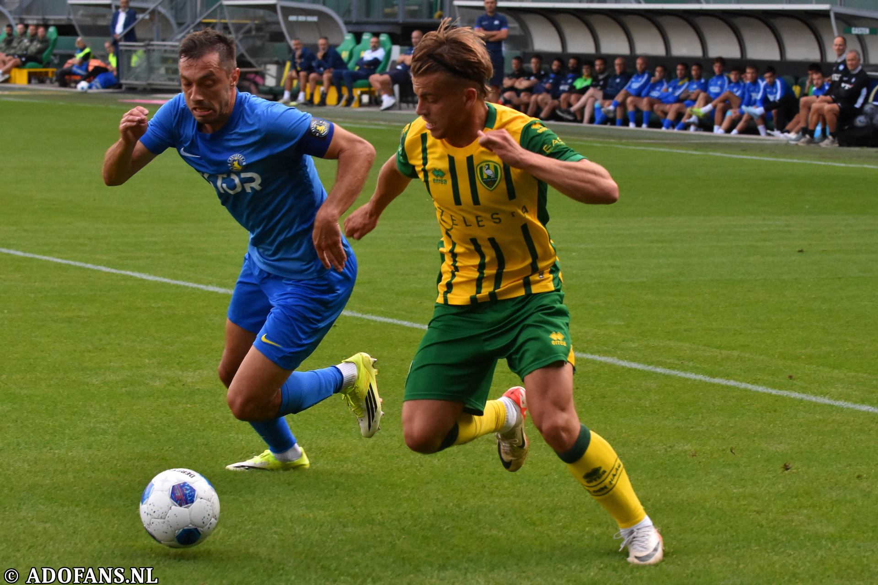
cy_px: 292
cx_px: 439
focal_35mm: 105
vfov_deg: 13.0
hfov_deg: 19.5
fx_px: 2561
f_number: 4
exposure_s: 1/1000
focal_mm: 70
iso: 1250
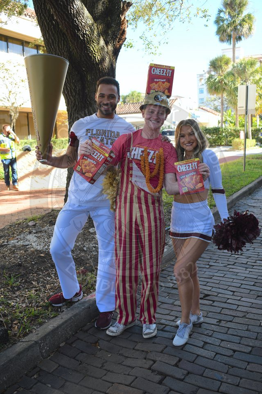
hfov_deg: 38.9
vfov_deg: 55.8
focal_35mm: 34
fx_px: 371
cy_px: 197
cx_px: 131
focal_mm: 23
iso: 100
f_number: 5
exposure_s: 1/100
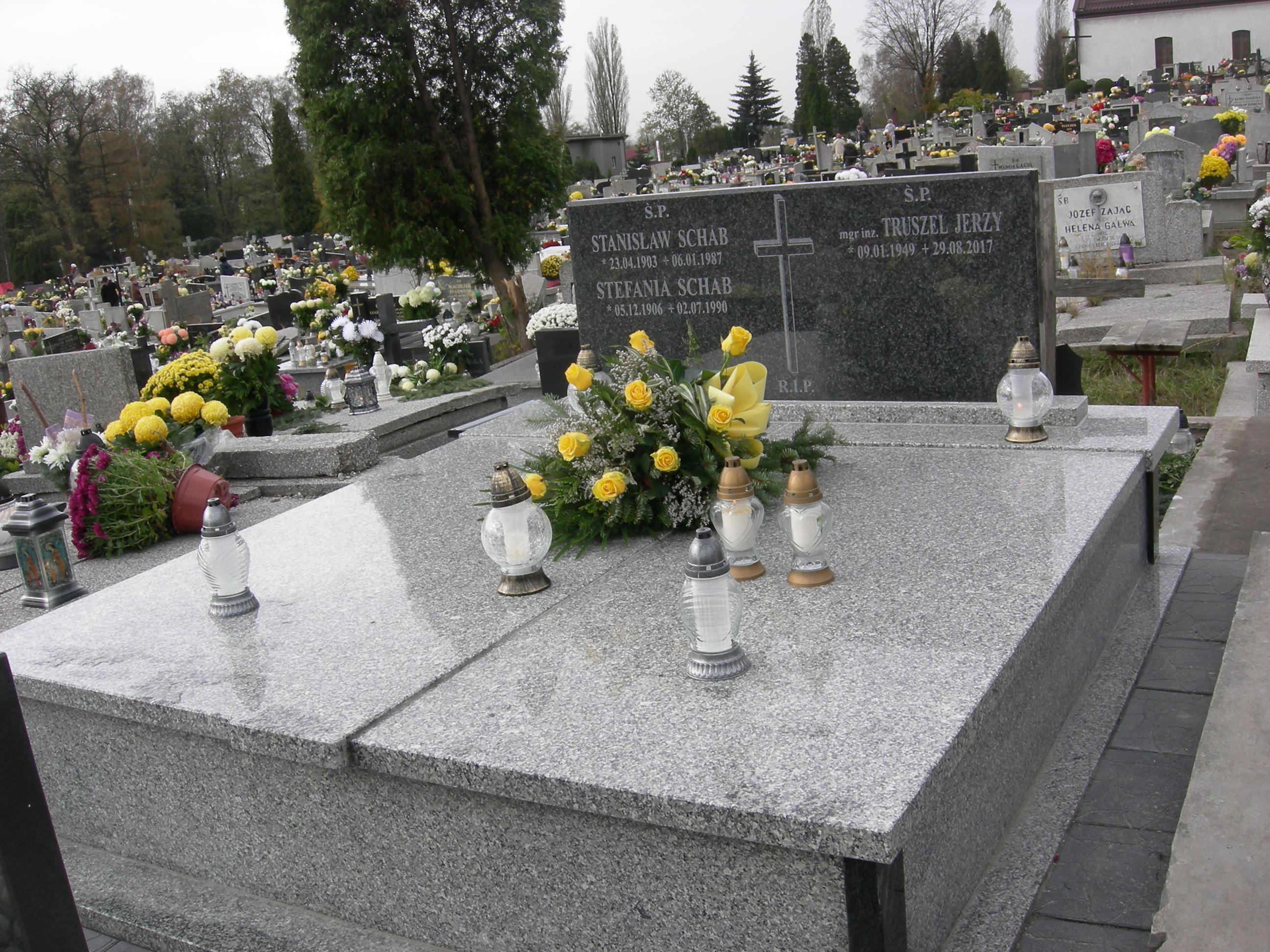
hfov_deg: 51.4
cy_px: 476
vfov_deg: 39.7
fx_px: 1321
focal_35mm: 36
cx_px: 635
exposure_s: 1/134
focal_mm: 7.5
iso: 64
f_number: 4.8
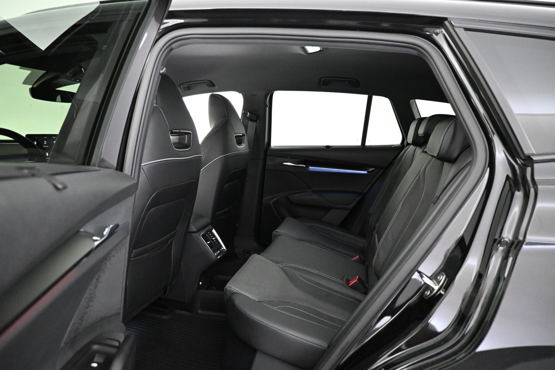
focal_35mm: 24
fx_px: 370
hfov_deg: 73.7
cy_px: 185
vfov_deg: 53.1
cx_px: 278
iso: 4000
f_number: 3.5
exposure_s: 1/30
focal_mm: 16
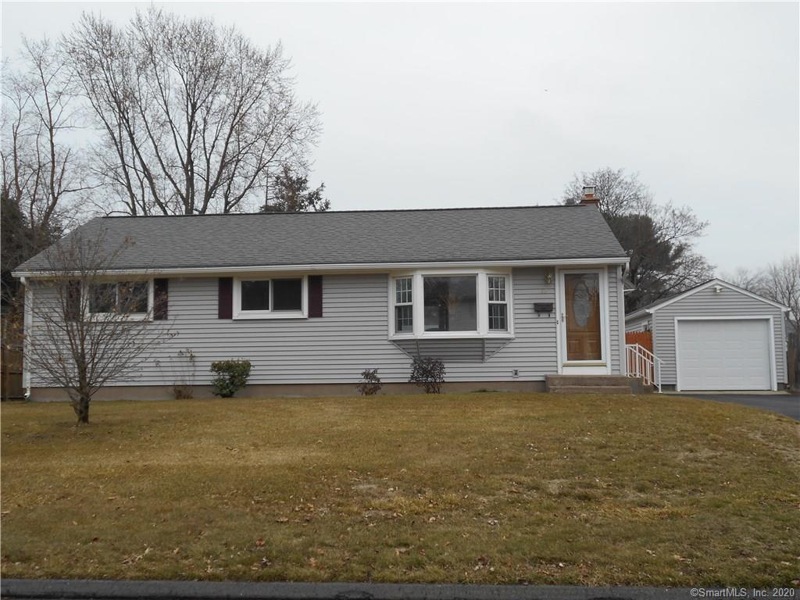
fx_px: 901
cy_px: 300
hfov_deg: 47.9
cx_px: 400
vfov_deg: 36.8
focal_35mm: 39
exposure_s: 1/500
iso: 80
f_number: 3.9
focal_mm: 6.7
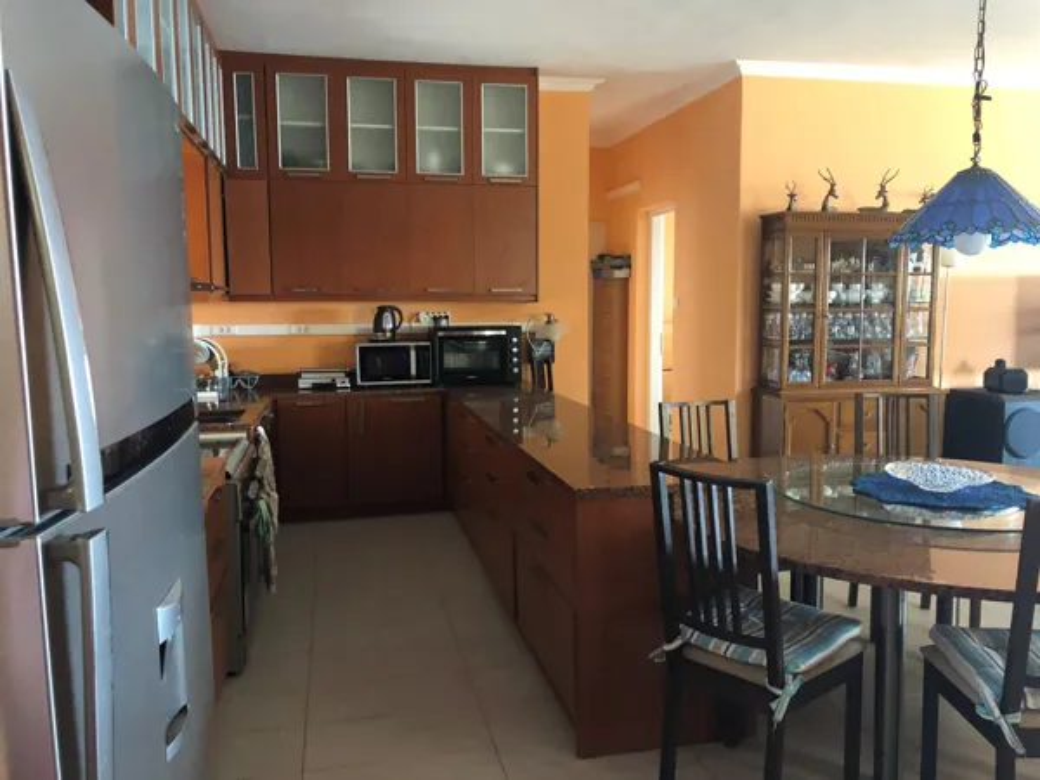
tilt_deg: -5.3
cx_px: 520
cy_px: 390
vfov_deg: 49.7
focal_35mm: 28
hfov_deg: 63.4
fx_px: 841
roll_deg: +1.6
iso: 80
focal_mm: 4
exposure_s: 1/7
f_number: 1.8
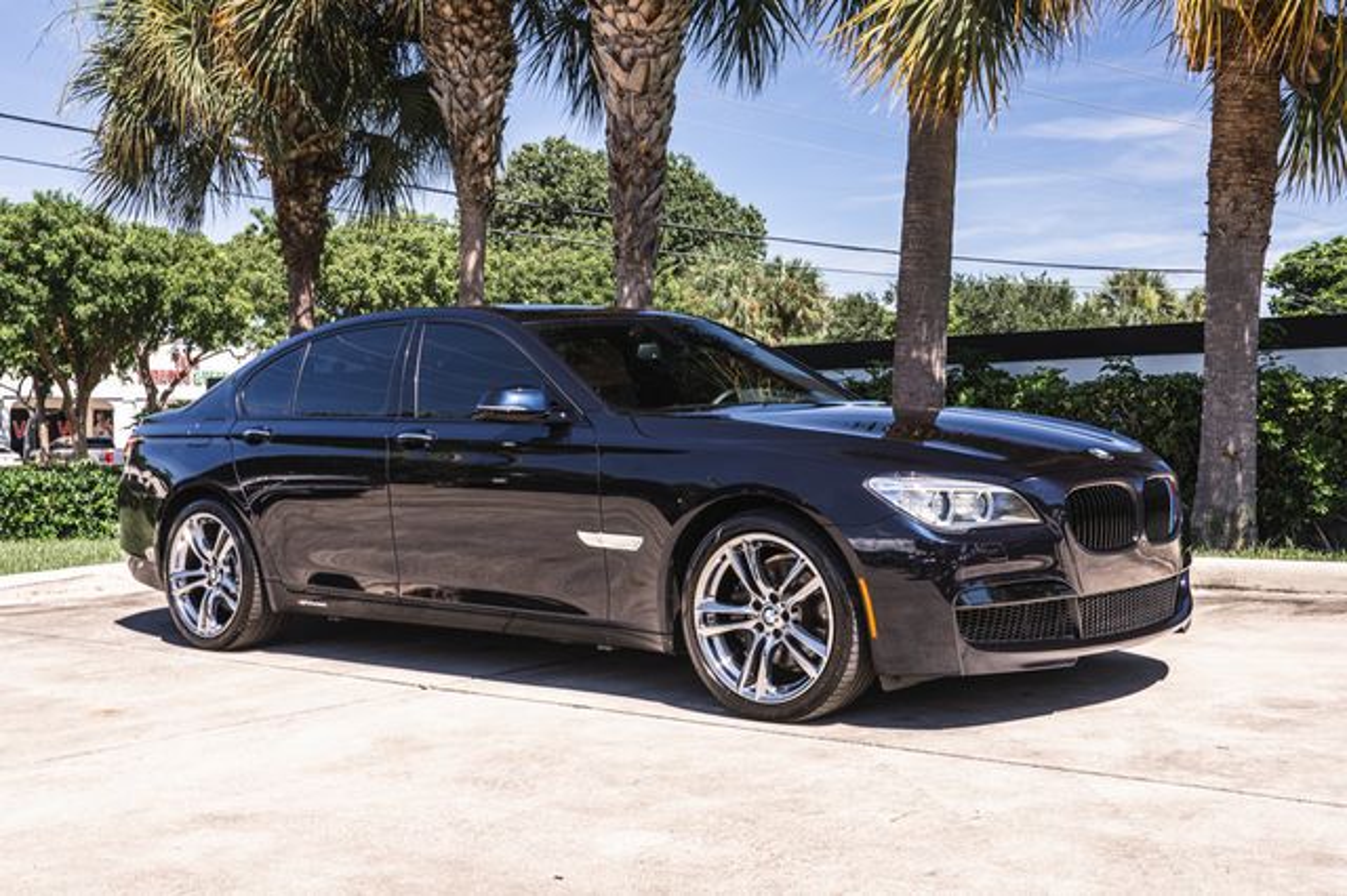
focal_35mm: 44
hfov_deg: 44.8
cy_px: 448
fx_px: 1633
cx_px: 654
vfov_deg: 30.7
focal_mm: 36
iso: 160
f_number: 8
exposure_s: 1/80
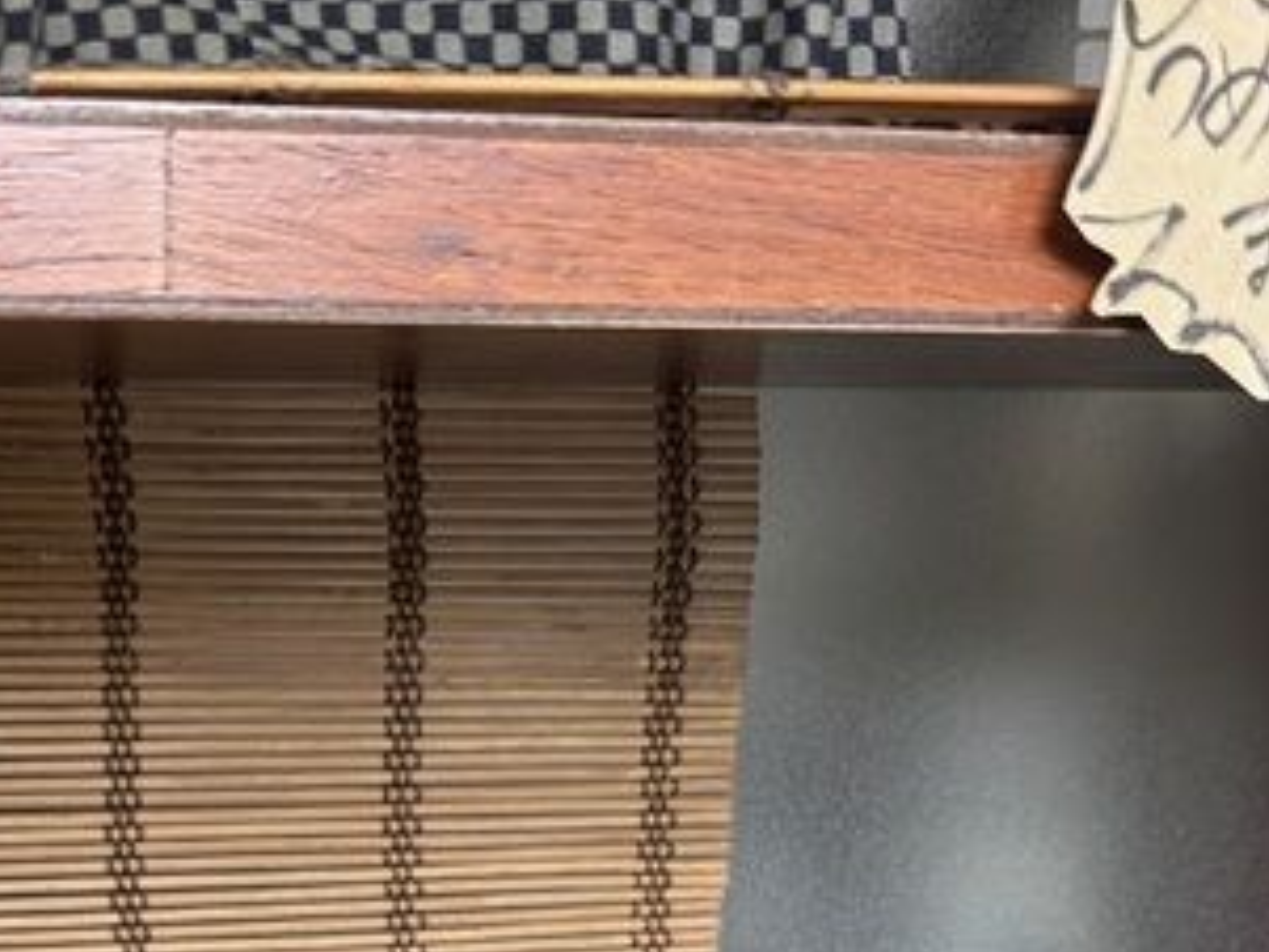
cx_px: 449
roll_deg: +0.2
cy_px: 1274
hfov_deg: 29.6
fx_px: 2384
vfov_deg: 20.4
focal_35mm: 65
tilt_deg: -18.4
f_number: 1.78
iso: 160
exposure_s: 1/121
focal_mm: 6.76
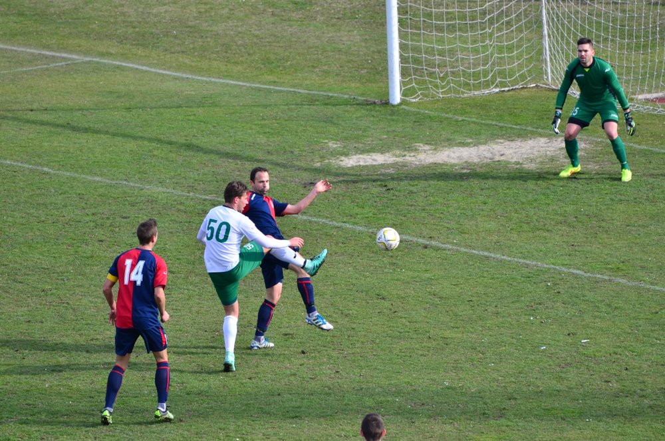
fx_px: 7468
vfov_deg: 3.4
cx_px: 332
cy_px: 220
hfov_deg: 5.1
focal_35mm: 405
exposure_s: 1/1000
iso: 320
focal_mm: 270
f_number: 5.6
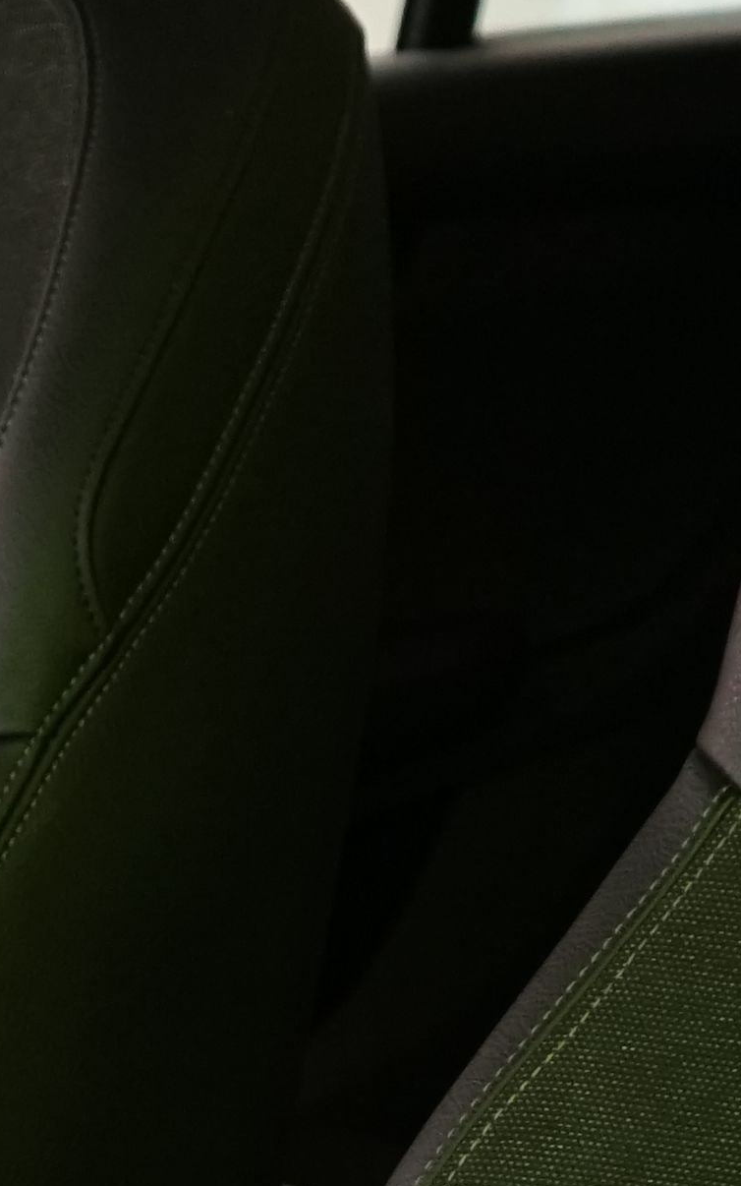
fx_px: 4749
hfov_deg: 8.9
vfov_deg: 13.7
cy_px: 1553
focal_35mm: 147
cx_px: 325
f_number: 3.5
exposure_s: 1/30
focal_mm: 29
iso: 1250
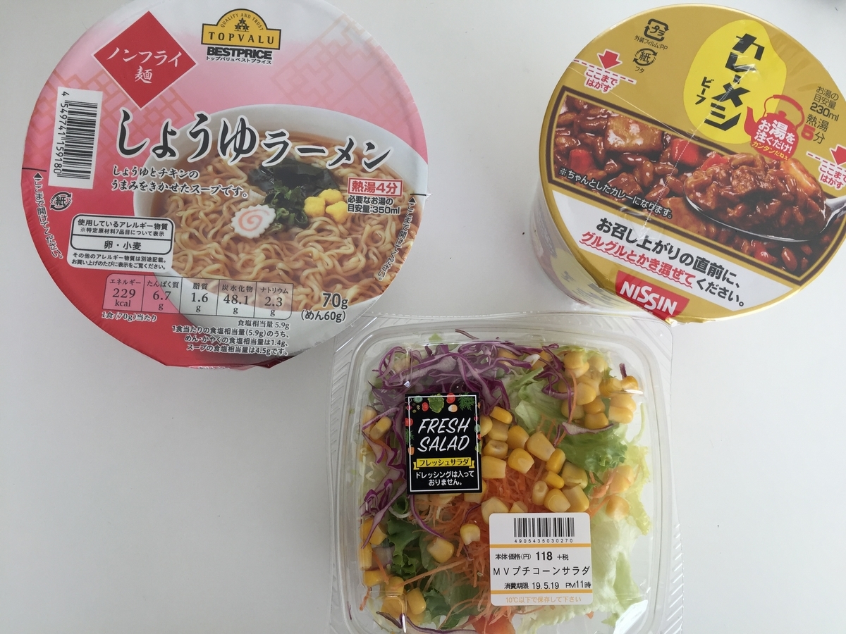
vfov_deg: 48.2
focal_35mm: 29
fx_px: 709
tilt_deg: -83.1
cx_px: 423
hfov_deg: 61.7
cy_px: 317
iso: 32
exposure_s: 1/120
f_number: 2.2
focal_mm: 4.15
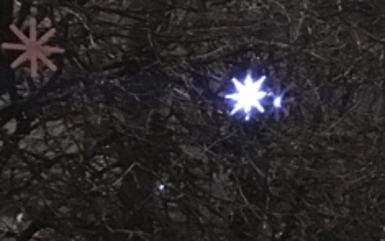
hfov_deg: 14.5
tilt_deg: +11.5
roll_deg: +1.7
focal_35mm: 134
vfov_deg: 9.8
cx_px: 591
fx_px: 1406
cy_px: 120
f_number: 2.2
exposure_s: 1/17
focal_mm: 4.15
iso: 320
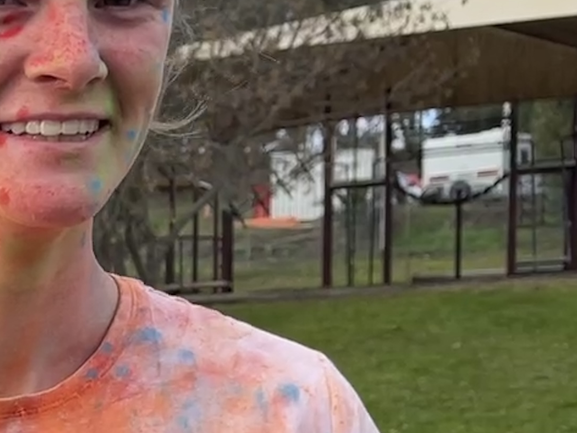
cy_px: 628
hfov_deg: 16.8
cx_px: -472
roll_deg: +2.7
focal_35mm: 96
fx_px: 1600
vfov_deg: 14.5
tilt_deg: -8.1
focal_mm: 5.1
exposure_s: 1/985
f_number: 1.6
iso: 32
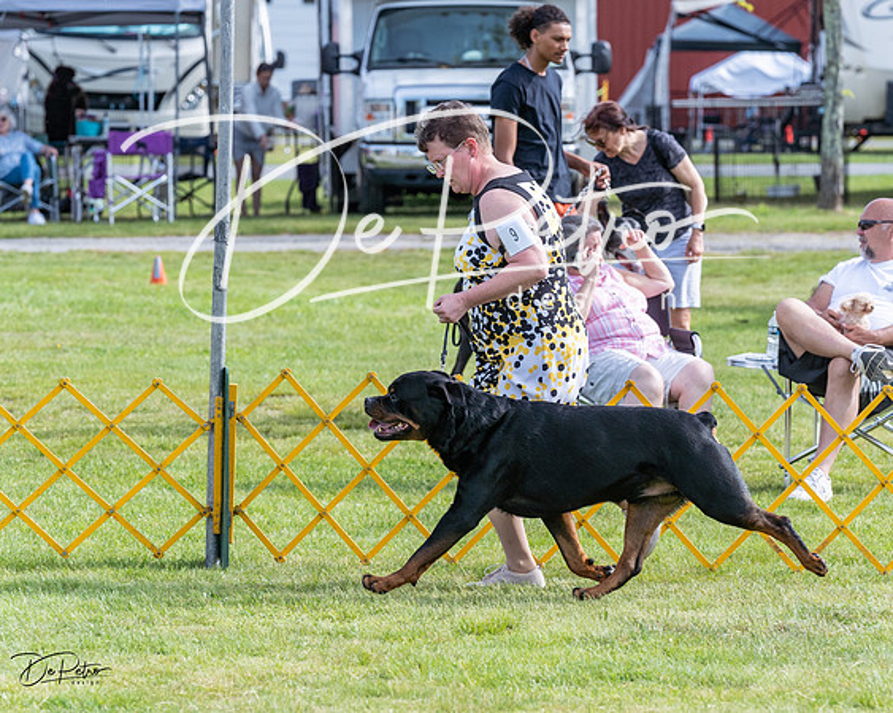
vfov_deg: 7.8
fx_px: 5207
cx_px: 519
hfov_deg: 9.8
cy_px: 369
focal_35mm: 197
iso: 400
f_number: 5.6
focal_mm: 155
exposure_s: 1/1250
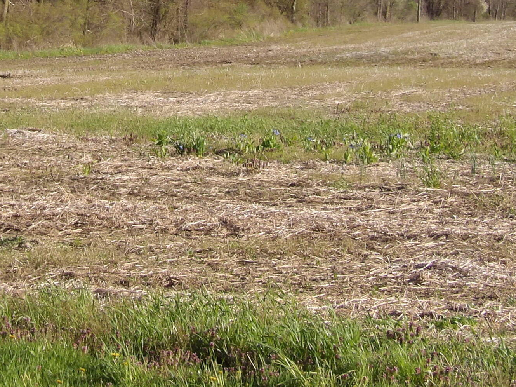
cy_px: -23
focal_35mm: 140
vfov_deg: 10.5
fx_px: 2086
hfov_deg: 14.1
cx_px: 138
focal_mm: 11.1
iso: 100
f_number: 8
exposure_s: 1/120
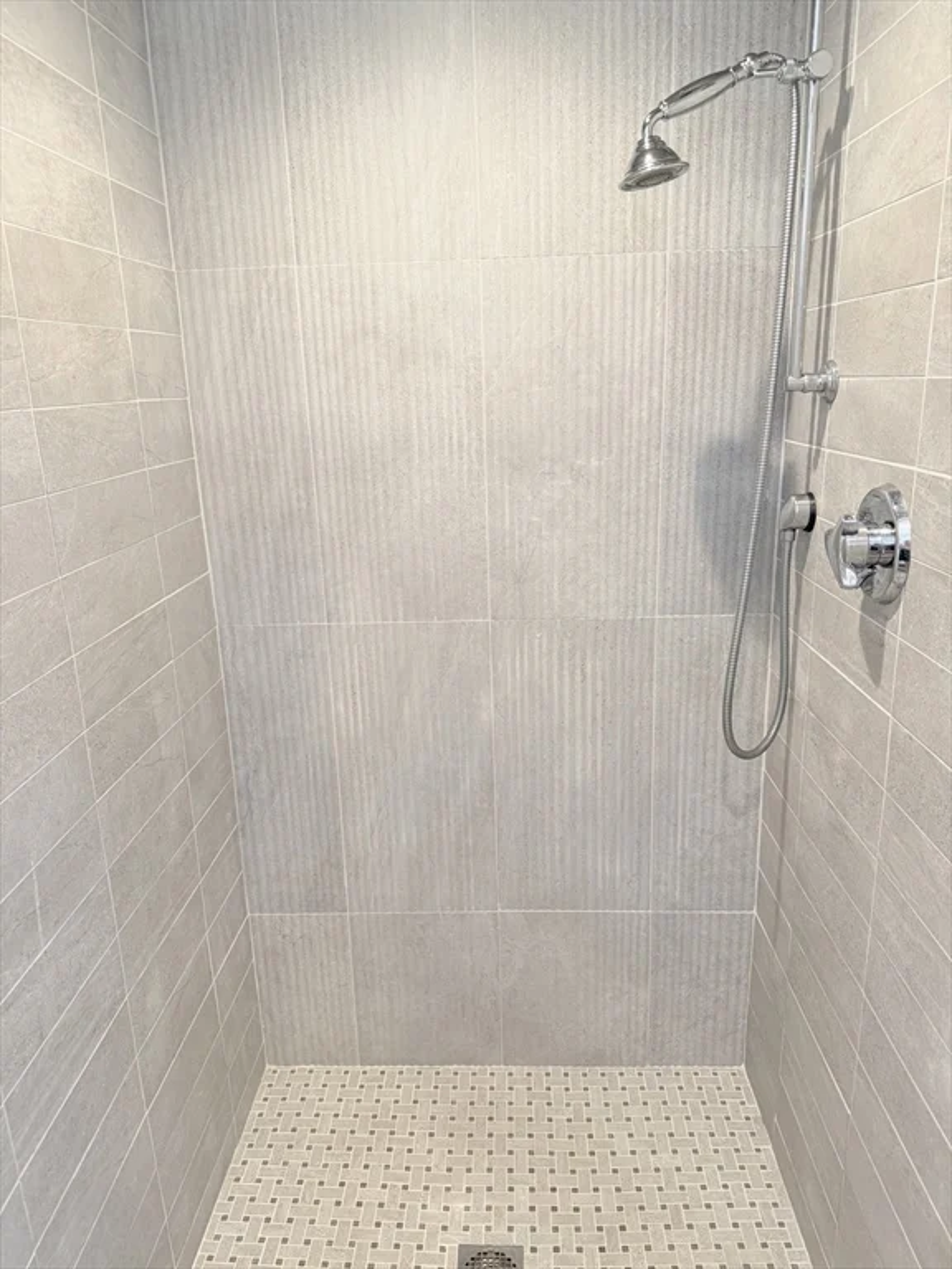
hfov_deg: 56.8
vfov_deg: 71.6
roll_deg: +1.1
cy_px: 634
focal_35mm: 24
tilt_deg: -15.1
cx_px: 476
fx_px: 880
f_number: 1.78
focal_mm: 6.76
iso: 200
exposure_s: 1/120
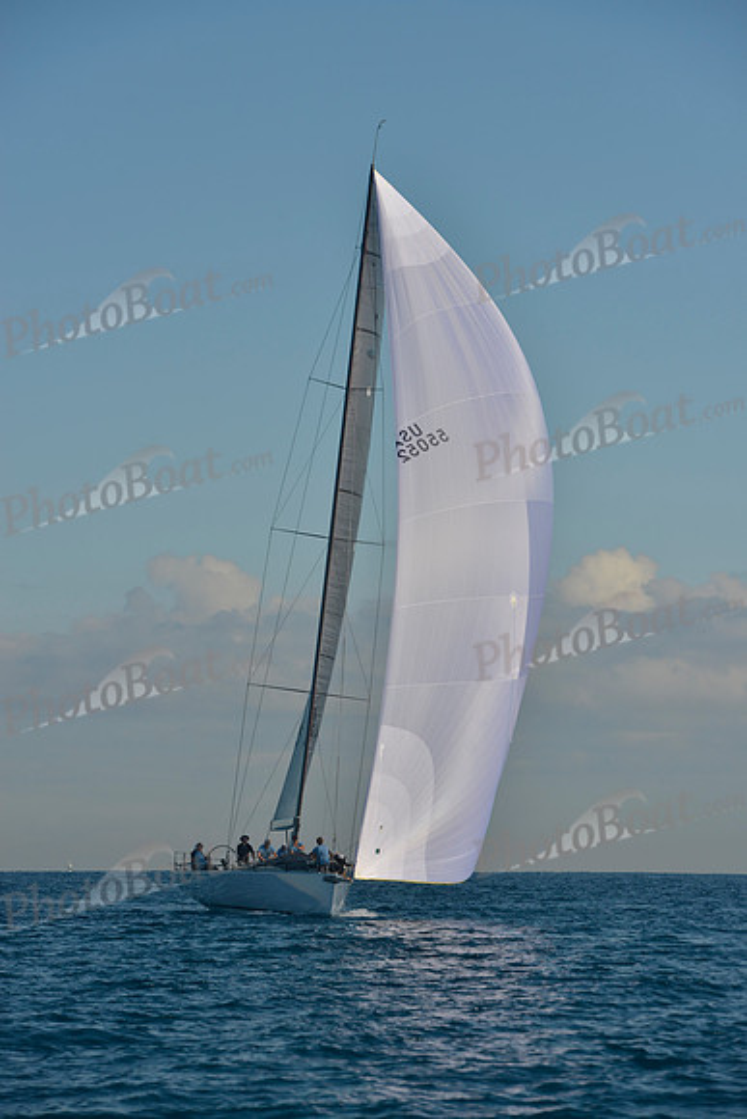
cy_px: 560
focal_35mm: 135
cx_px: 374
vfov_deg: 15.2
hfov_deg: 10.2
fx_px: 4199
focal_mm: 135
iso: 200
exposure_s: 1/800
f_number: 8
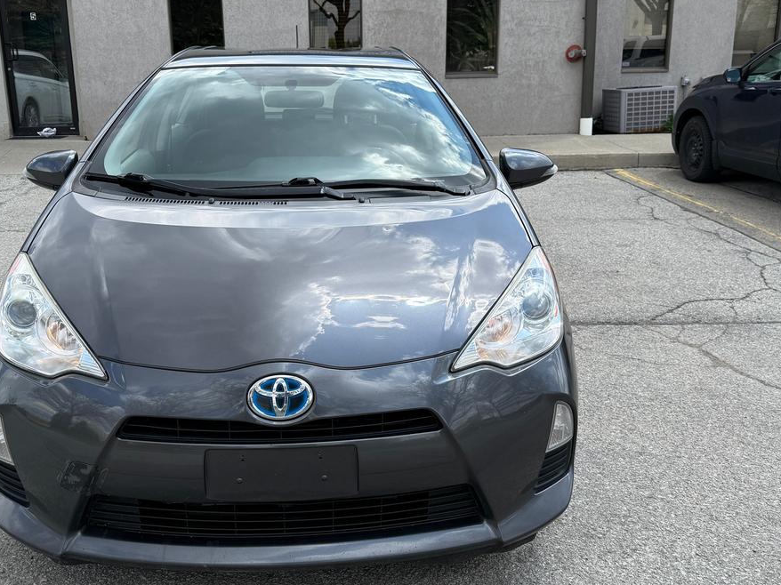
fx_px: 789
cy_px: 277
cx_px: 346
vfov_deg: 40.7
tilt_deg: -15.0
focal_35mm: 35
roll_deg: +0.8
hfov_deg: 52.5
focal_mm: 6.76
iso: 80
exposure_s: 1/2299
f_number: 1.78
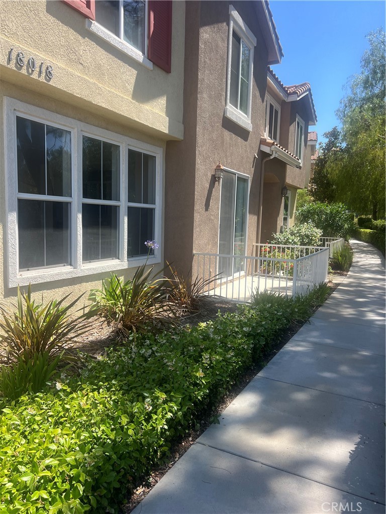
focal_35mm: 26
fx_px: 387
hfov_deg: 53.1
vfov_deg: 67.3
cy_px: 257
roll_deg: -2.8
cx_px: 193
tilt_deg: -5.7
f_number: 1.5
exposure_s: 1/2045
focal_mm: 5.7
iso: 50
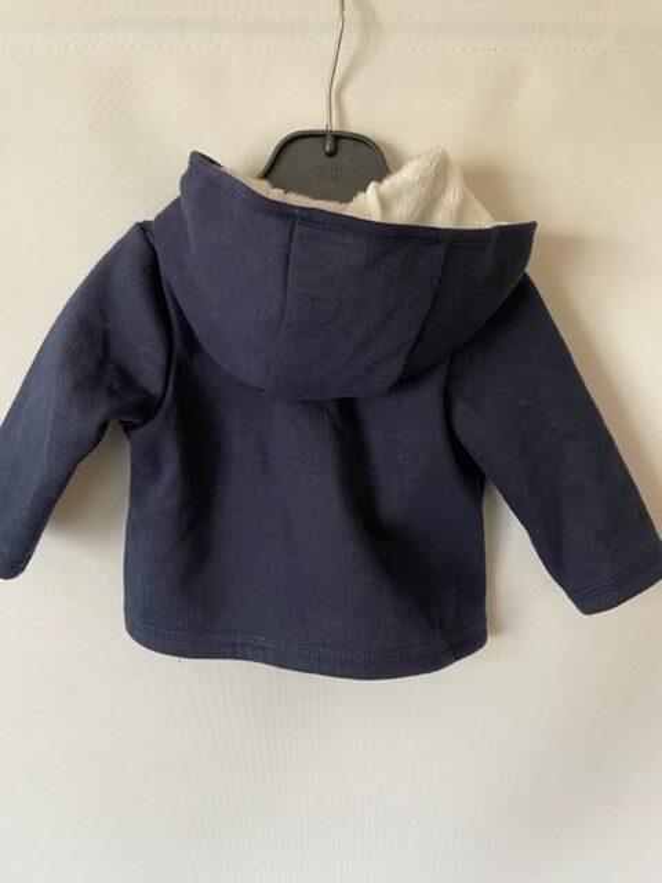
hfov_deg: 53.1
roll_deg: -0.9
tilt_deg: -5.4
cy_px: 442
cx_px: 331
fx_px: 663
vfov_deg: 67.3
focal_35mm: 26
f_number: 1.6
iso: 100
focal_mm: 4.2
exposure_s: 1/50
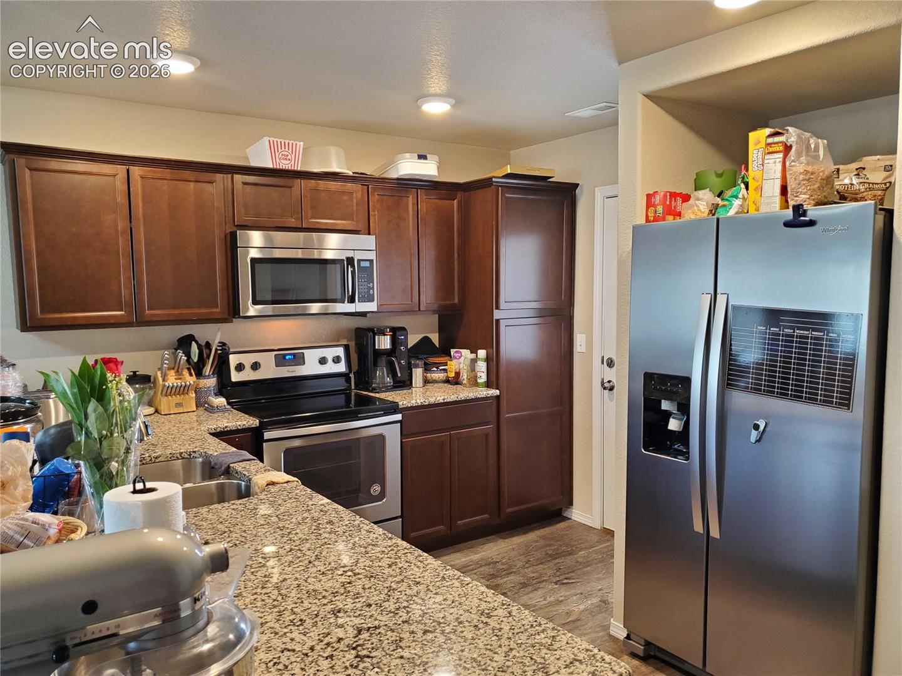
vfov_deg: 53.1
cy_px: 338
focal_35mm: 26
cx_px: 451
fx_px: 677
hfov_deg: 67.3
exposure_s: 1/40
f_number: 1.5
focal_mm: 4.3
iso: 200
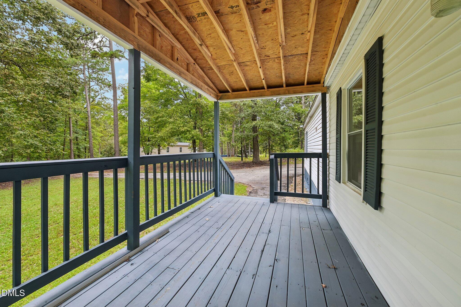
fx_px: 179
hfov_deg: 104.3
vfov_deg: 81.2
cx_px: 230
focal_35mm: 14
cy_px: 154
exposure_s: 1/15
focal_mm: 14
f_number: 9
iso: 200
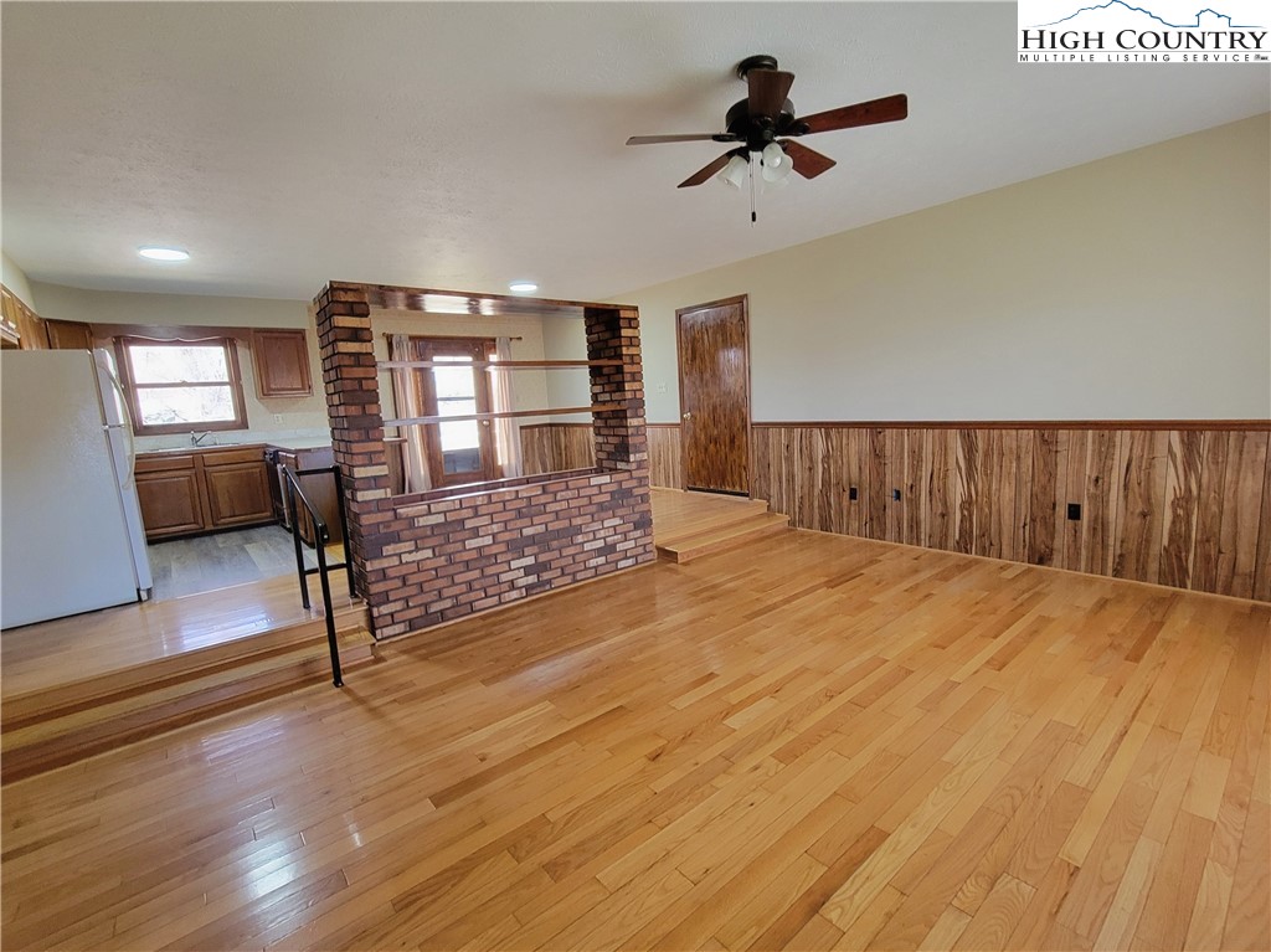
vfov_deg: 89.9
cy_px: 476
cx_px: 636
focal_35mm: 13
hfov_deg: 106.2
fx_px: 477
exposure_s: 1/60.2
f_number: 2.2
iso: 320
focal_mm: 2.2
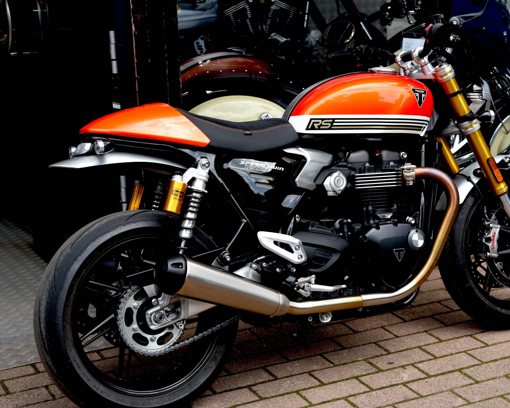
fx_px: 1057
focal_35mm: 70
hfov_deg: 27.1
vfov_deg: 21.9
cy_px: 204
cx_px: 292
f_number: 5.6
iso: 100
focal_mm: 62
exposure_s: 1/125
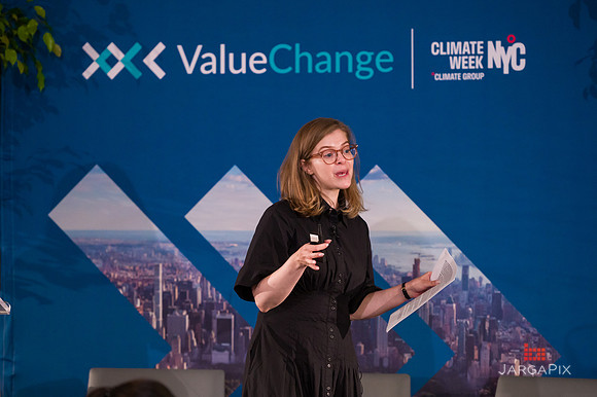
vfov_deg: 8.1
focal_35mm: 169
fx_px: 2800
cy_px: 190
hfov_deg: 12.2
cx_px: 298
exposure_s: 1/200
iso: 3200
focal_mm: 160
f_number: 3.2
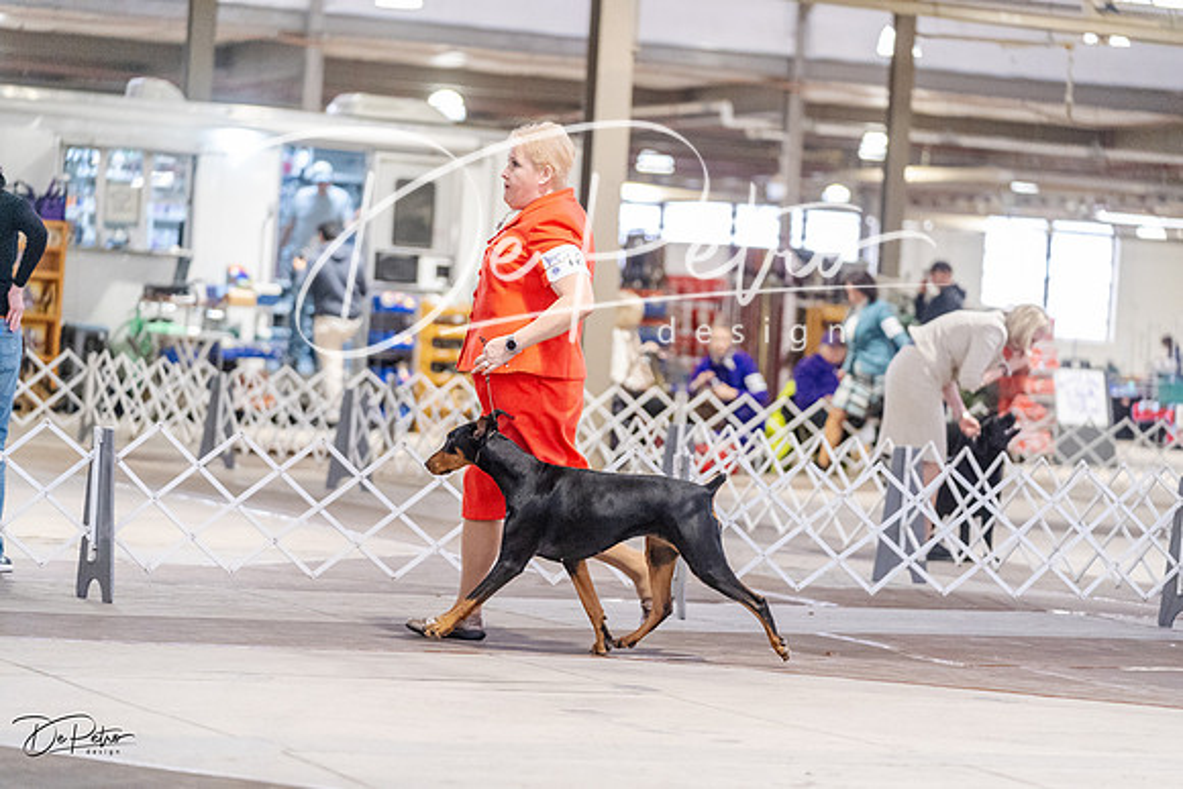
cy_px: 394
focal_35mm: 127
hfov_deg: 16.1
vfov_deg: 10.8
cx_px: 592
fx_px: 4174
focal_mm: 127
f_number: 2.8
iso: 6400
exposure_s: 1/400
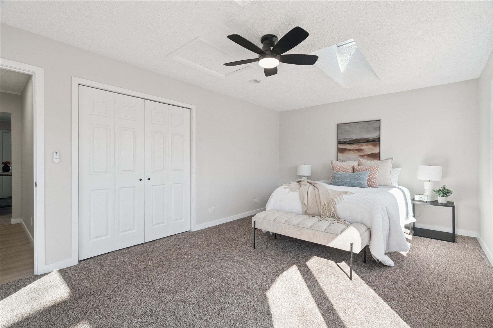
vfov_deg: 73.7
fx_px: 219
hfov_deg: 96.7
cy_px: 164
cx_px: 246
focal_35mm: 16
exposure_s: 1/40
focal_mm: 16
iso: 400
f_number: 10
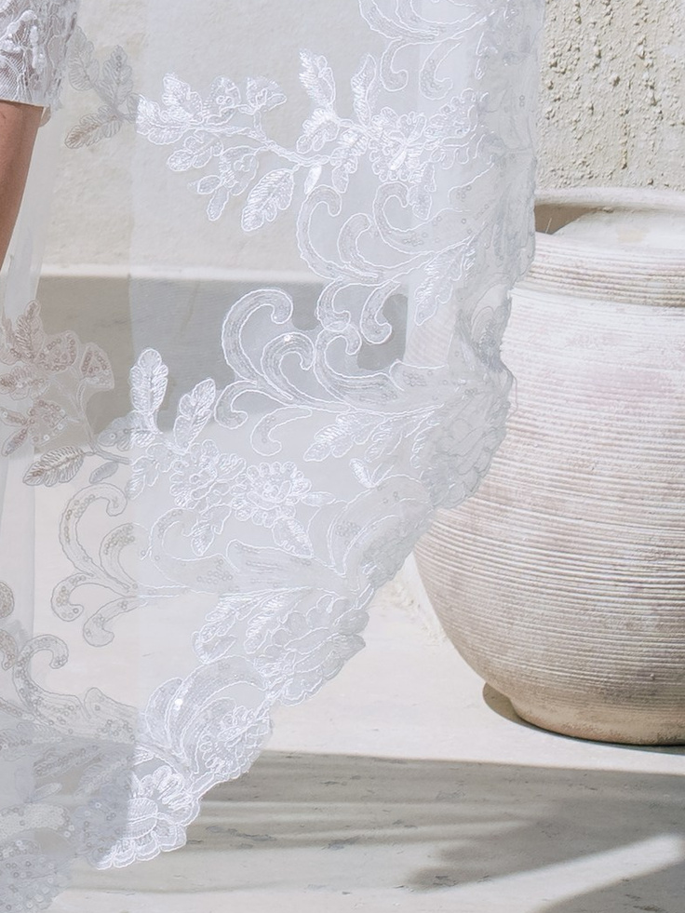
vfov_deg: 7.7
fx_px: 6700
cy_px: -290
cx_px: -1085
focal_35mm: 254
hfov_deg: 5.6
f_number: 7.1
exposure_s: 1/640
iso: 80
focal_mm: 45
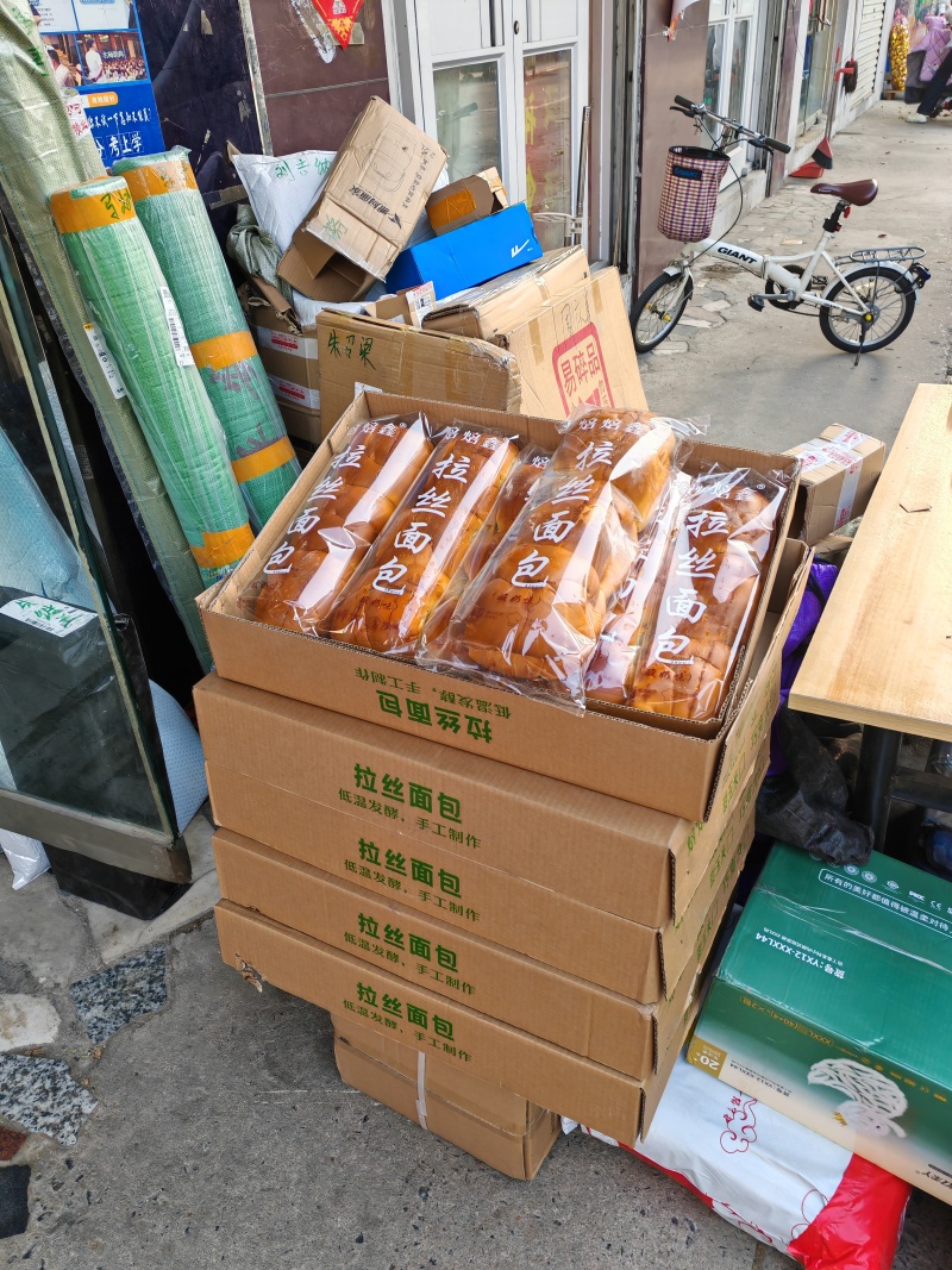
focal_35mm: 27
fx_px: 990
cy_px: 635
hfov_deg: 51.3
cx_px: 476
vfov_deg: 65.3
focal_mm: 5.52
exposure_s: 1/100
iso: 50
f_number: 1.9
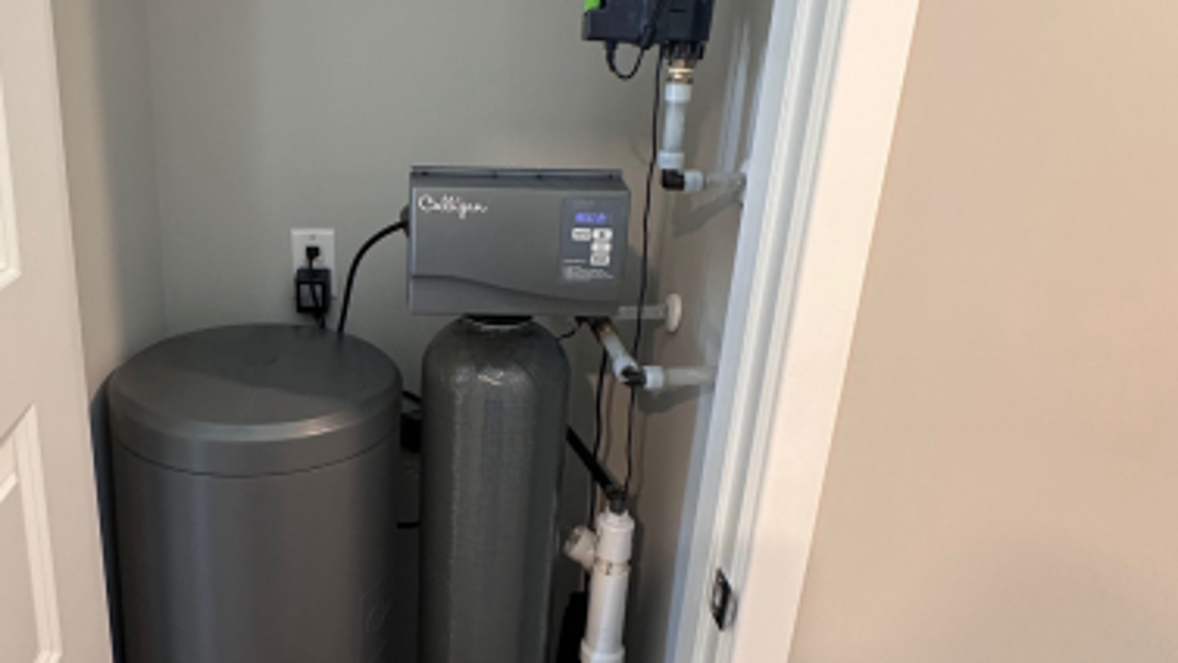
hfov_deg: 68.5
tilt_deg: -15.9
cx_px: 422
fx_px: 843
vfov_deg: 42.8
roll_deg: -2.2
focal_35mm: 27
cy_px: 286
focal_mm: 2.22
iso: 500
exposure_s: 1/60
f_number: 2.2
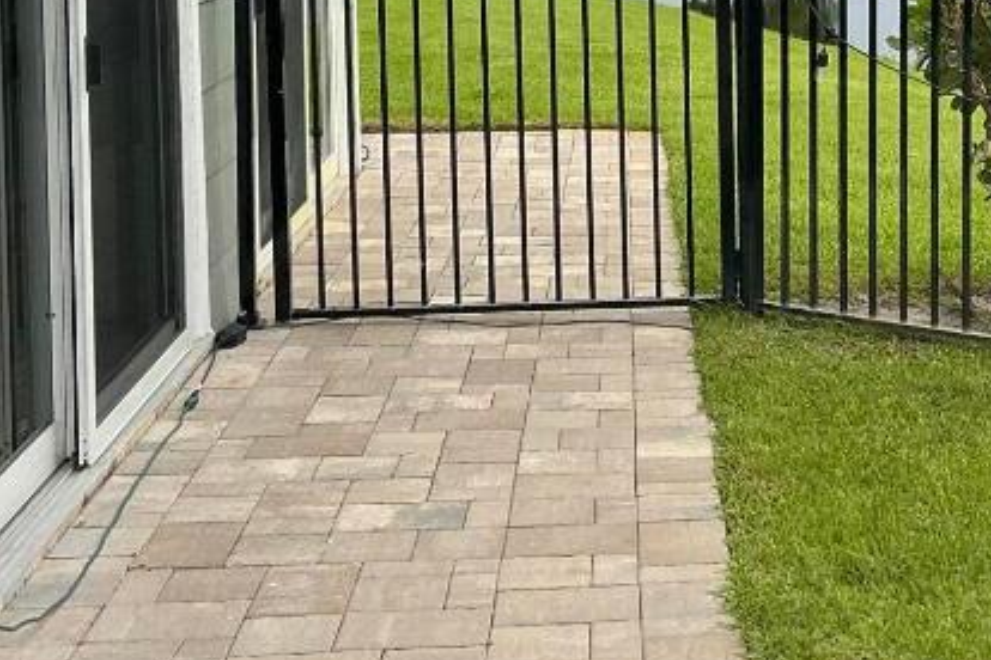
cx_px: 764
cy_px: -31
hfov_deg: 27.6
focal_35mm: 72
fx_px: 1982
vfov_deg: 18.3
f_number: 1.8
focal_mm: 3
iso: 25
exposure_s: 1/305
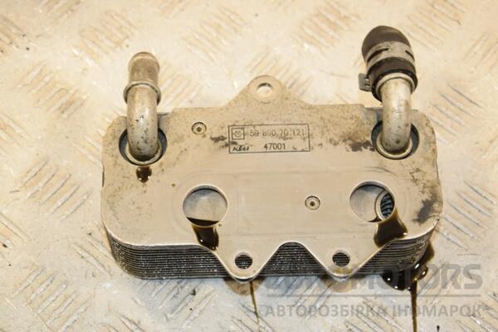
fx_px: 1203
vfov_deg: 15.7
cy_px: 166
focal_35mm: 87
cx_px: 249
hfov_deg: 23.4
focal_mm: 58
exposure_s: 1/200
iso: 800
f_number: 8
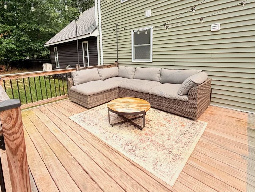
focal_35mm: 18
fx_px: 133
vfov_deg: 70.6
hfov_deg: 87.5
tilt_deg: -10.3
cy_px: 74
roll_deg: +2.2
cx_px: 114
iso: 40
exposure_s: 1/770
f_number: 2.2
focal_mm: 2.22
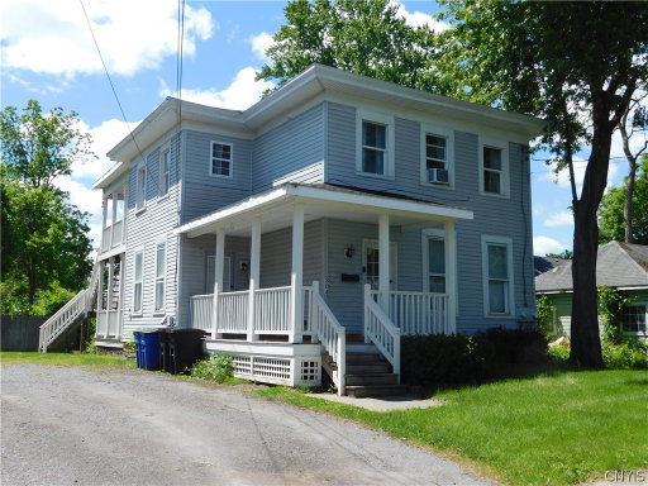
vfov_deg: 39.7
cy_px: 243
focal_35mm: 36
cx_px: 324
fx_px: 674
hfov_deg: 51.4
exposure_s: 1/800
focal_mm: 6.3
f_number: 3.5
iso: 125
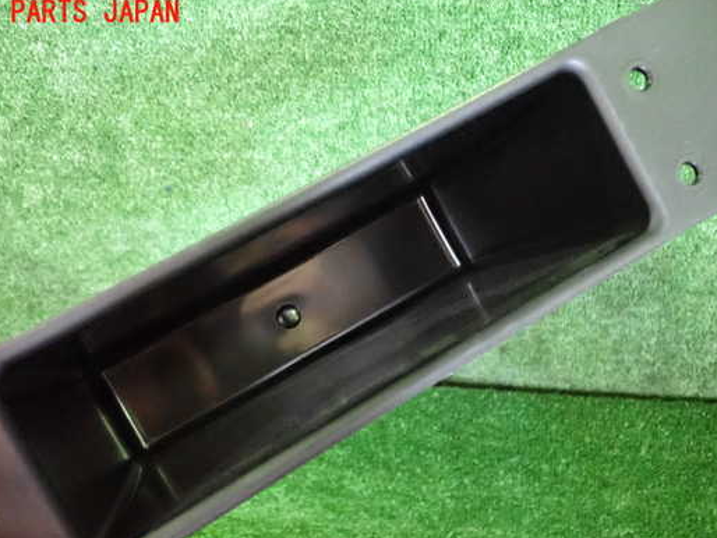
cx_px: 345
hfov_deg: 52.6
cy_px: 309
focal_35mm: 35
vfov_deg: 40.6
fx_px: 725
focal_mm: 5.4
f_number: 2.3
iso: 2500
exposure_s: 1/60
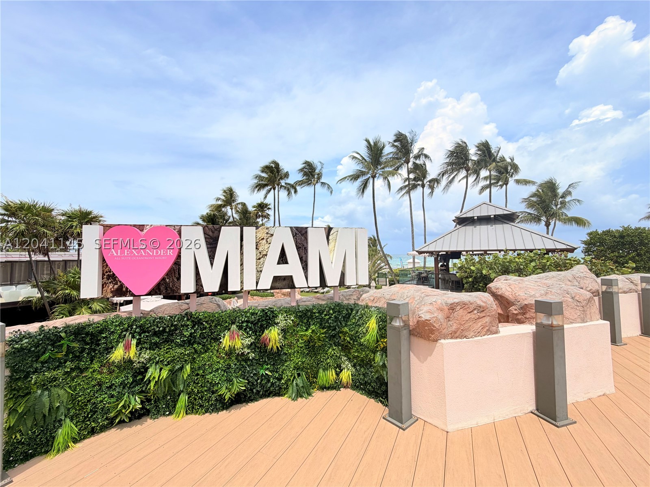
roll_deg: +1.3
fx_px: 263
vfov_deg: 85.7
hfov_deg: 102.1
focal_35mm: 14
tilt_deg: +3.4
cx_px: 325
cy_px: 244
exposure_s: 1/779
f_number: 2.2
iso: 20
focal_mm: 2.22
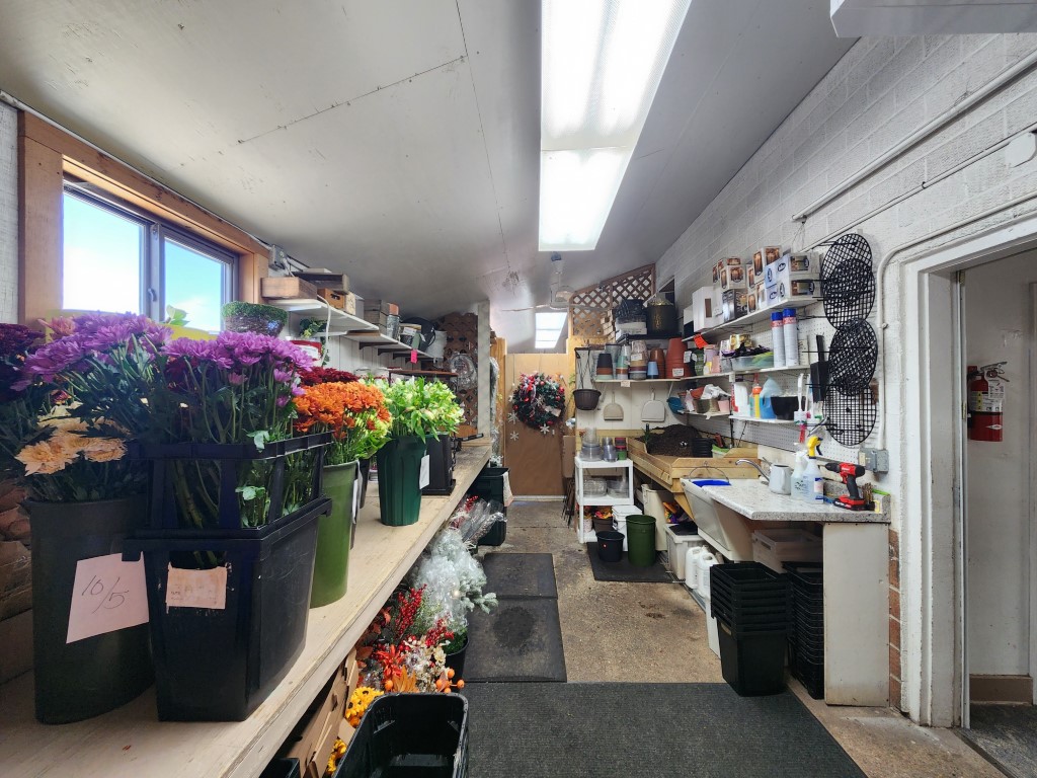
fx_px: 389
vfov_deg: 89.9
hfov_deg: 106.2
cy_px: 389
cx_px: 518
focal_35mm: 13
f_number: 2.2
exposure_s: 1/60
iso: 160
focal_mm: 2.2
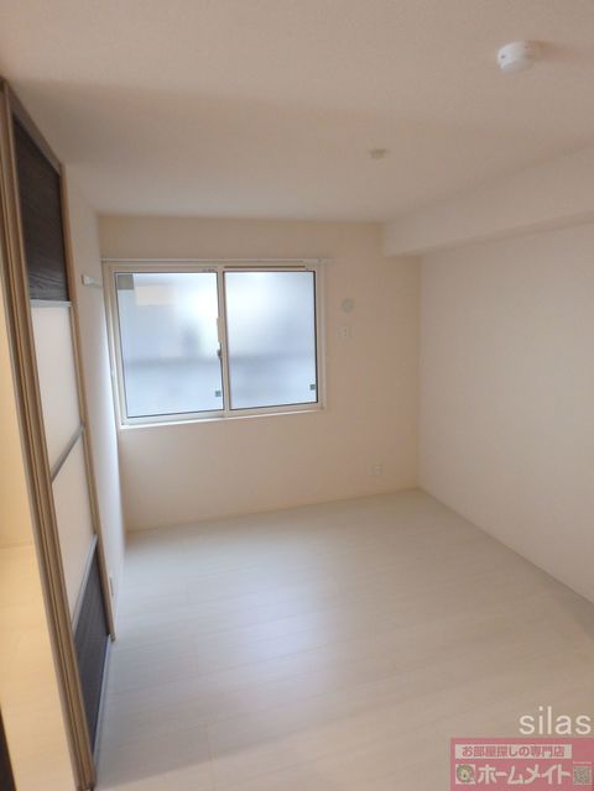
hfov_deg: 63.4
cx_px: 297
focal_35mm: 21
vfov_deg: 79.0
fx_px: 480
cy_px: 396
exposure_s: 1/30
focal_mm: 3.7
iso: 500
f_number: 3.5
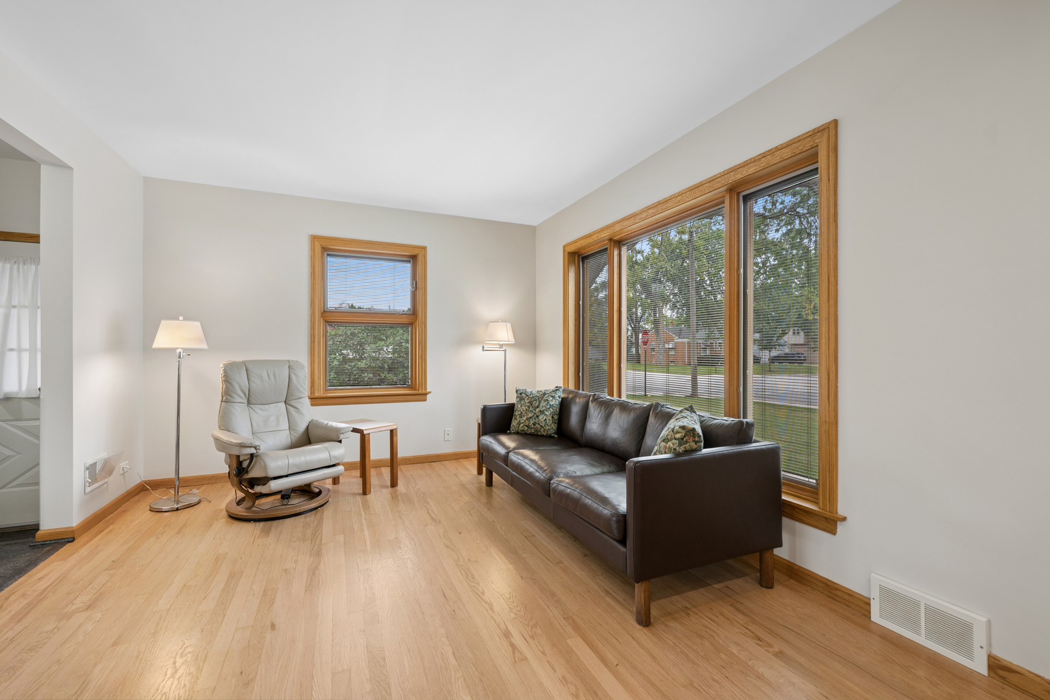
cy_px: 350
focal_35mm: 15
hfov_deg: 100.4
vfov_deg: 77.3
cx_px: 525
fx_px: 437
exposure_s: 1/45
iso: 200
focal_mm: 15
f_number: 9.5
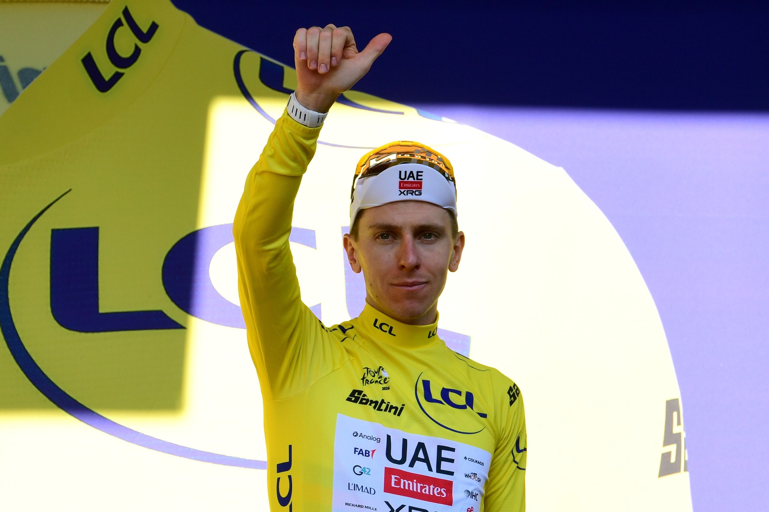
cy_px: 256
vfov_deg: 4.6
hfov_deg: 6.9
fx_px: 6404
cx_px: 384
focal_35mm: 300
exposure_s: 1/500
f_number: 6.3
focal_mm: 200
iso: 320
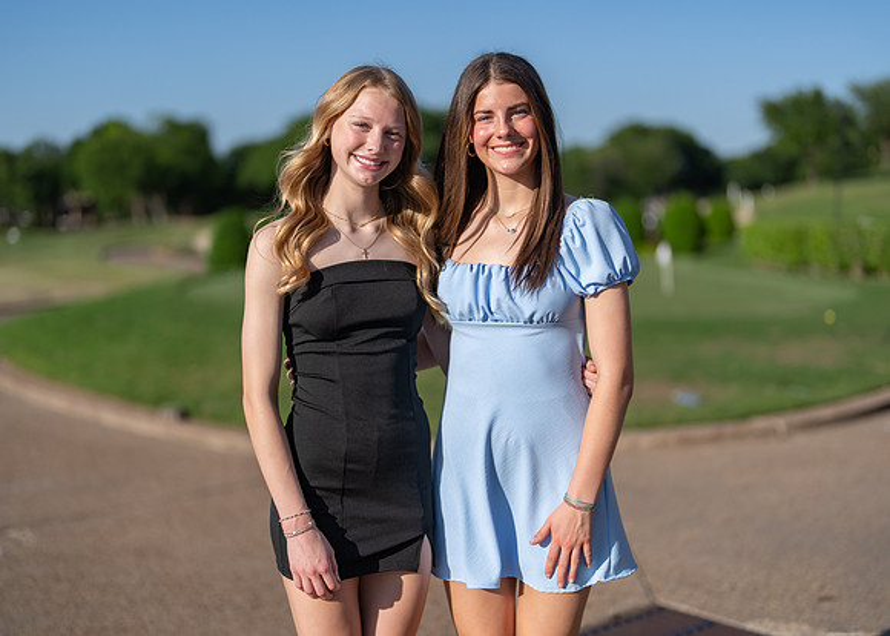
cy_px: 318
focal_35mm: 53
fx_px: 1334
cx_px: 445
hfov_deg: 36.9
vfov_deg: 26.8
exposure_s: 1/10000
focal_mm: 50
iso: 100
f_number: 1.2
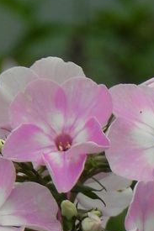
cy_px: 323
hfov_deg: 2.1
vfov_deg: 3.2
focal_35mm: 641
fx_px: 4118
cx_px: 68
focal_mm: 37.7
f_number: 5
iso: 160
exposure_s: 1/100
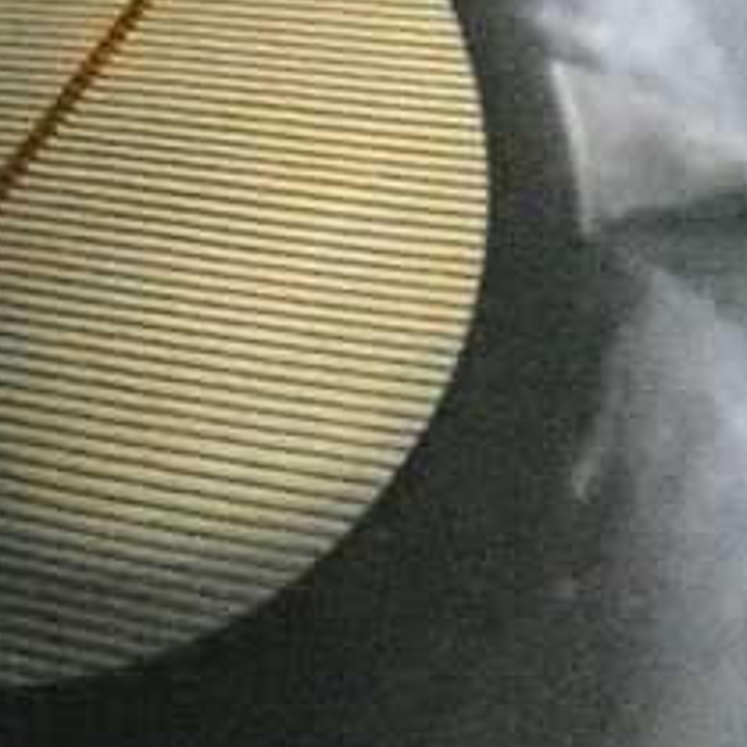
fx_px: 2539
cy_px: 307
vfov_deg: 16.7
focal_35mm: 104
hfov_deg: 16.2
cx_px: -100
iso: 10000
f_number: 2.8
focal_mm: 7.31
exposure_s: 1/125
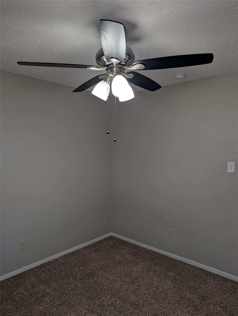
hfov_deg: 56.9
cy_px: 158
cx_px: 119
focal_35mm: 24
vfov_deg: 71.5
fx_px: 219
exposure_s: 1/120
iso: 48
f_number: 1.68
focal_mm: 6.9
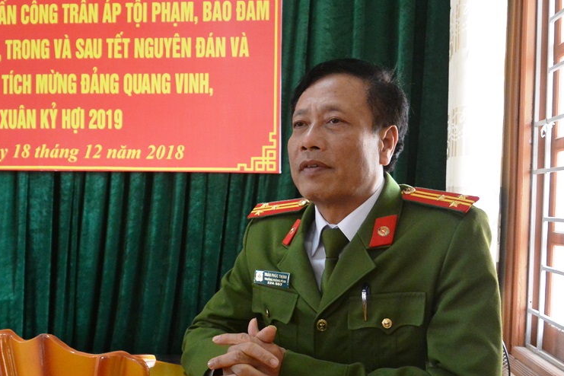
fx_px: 736
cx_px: 216
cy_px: 236
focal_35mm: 47
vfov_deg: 28.5
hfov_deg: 41.6
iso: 800
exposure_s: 1/100
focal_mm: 12.7
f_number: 3.8
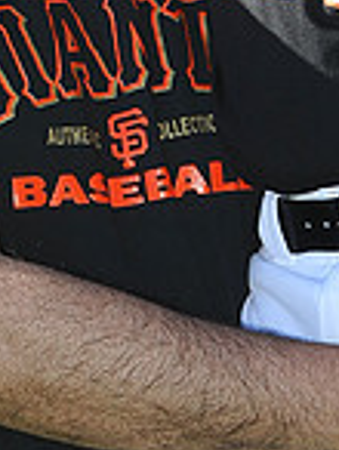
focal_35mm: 515
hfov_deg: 2.9
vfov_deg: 3.8
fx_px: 6705
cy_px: -274
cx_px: 243
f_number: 4
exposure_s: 1/800
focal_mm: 135
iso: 200
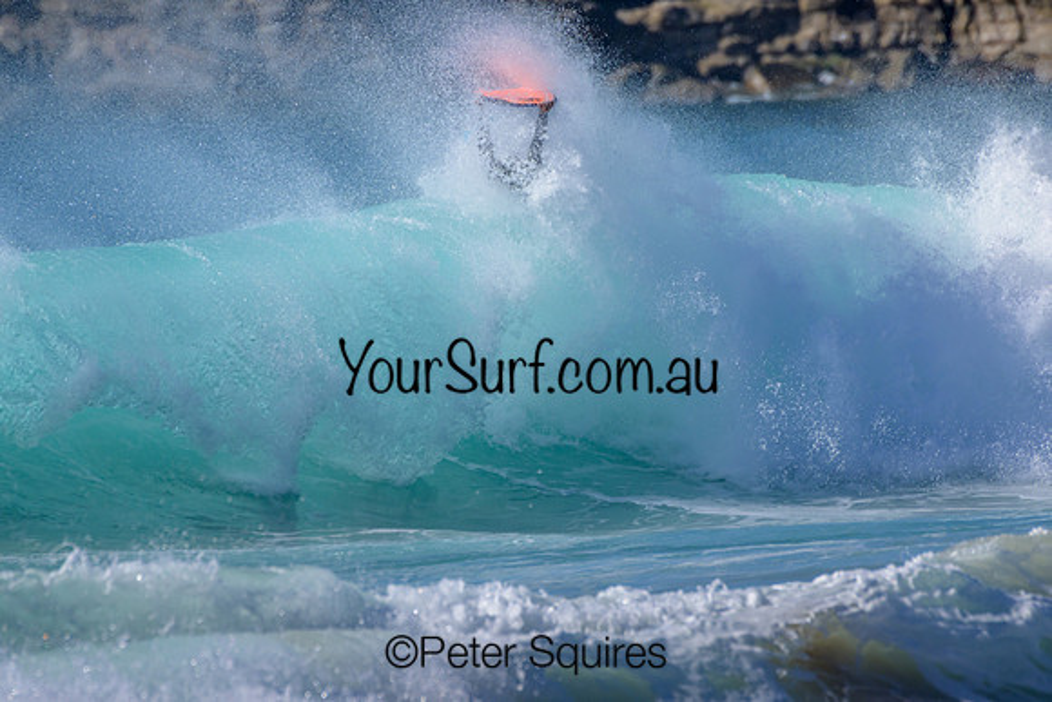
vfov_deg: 1.4
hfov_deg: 2.1
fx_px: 29228
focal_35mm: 1000
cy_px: 351
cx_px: 526
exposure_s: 1/2000
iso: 800
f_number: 11
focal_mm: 1000
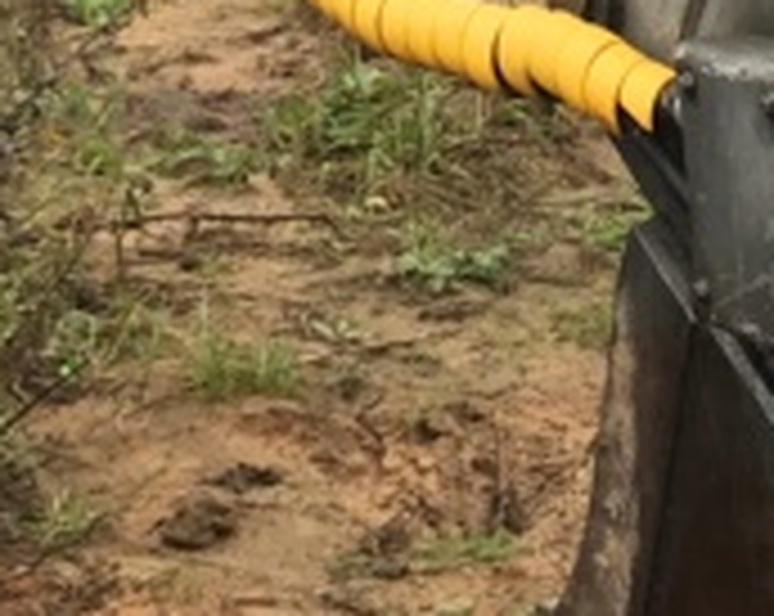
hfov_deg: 11.8
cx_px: 495
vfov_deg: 9.0
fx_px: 3728
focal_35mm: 163
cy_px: -490
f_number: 1.8
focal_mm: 3.99
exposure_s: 1/270
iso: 20
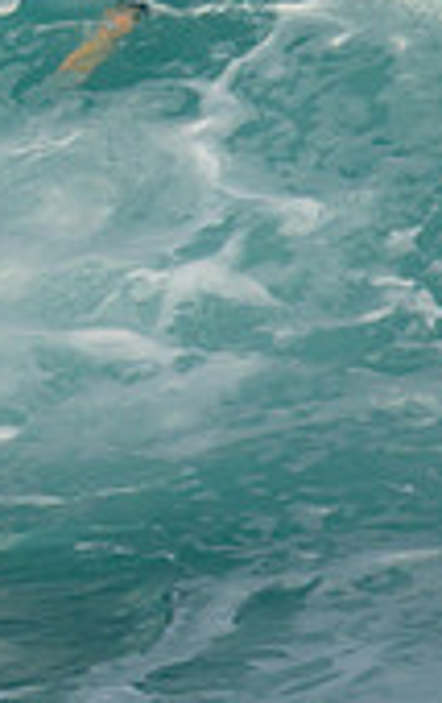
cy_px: 286
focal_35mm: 3356
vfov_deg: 0.6
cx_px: -981
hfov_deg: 0.4
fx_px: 64356
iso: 500
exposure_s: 1/1600
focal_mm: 800
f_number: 11
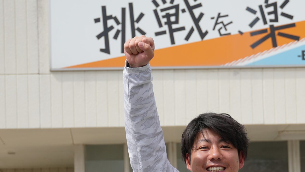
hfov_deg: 13.8
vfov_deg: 7.8
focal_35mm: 155
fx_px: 1254
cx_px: 227
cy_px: 175
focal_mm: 49
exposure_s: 1/640
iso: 100
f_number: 5
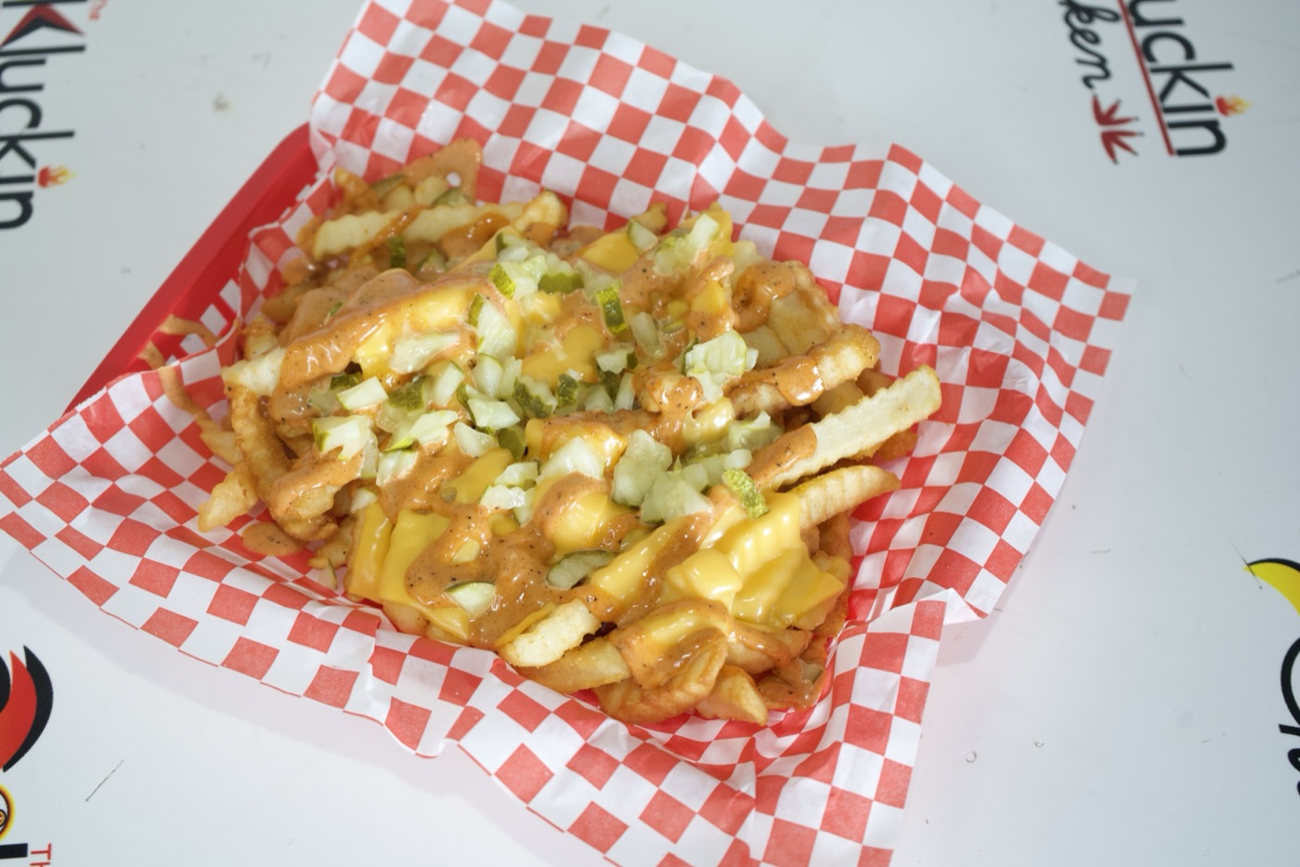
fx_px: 1986
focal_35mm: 55
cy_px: 434
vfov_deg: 24.6
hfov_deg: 36.3
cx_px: 650
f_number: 5
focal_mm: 55
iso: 2000
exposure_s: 1/125
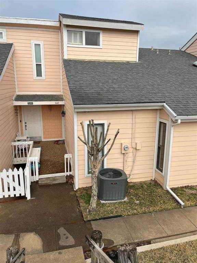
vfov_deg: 67.3
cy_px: 132
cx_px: 98
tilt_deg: -12.9
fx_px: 197
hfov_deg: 53.1
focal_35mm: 26
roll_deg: -0.7
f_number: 1.6
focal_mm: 5.1
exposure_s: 1/4854
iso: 50
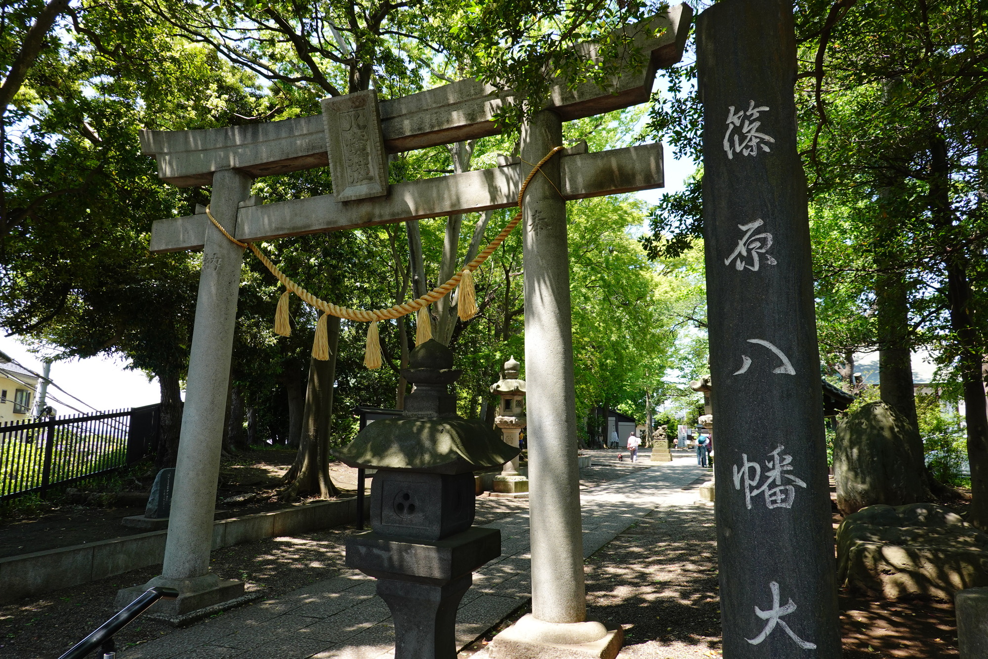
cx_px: 494
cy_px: 330
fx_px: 659
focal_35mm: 24
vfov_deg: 53.1
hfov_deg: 73.7
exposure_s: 1/200
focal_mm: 9
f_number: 3.5
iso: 125
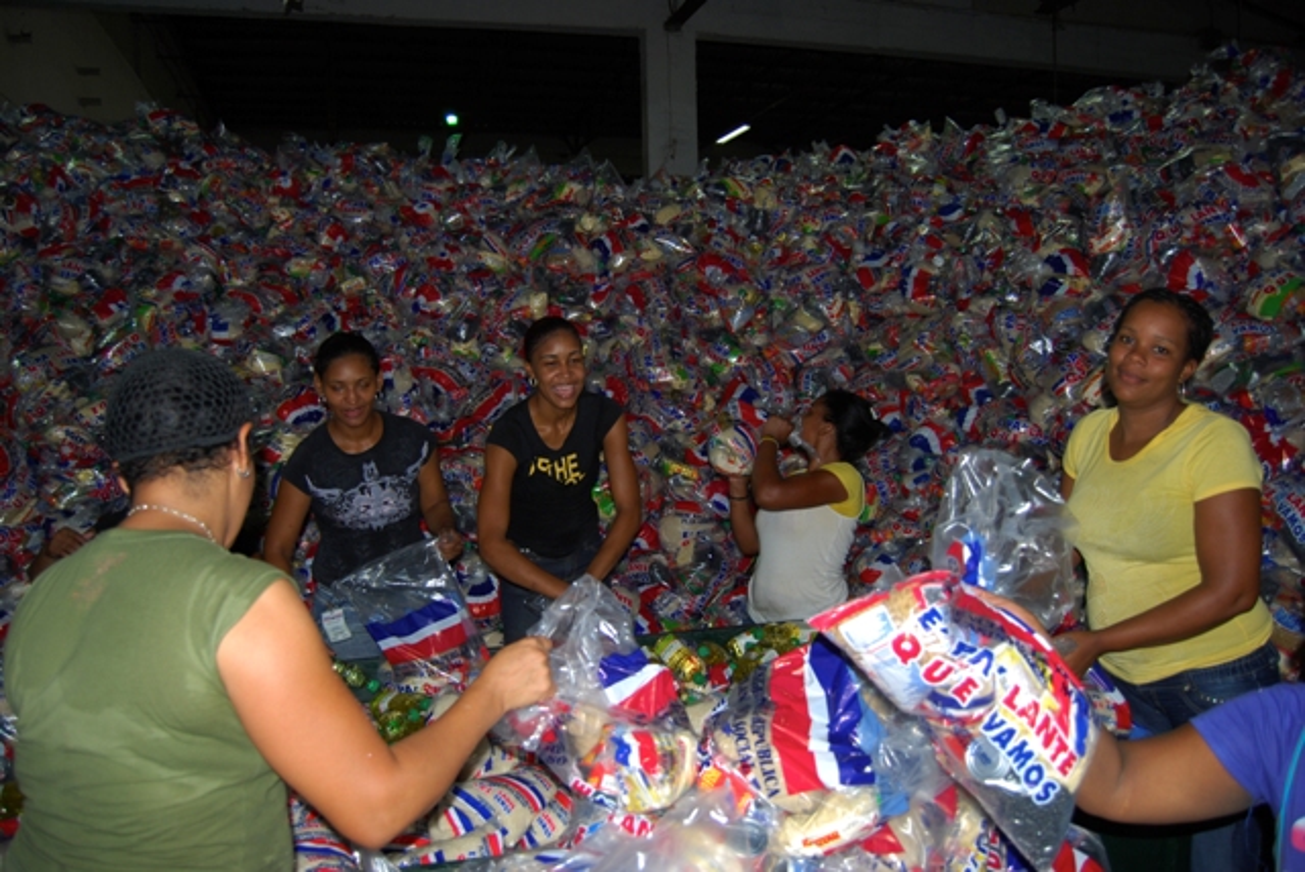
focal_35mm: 27
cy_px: 436
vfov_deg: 48.0
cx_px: 652
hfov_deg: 67.3
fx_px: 980
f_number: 3.5
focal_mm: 18
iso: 200
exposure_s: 1/60
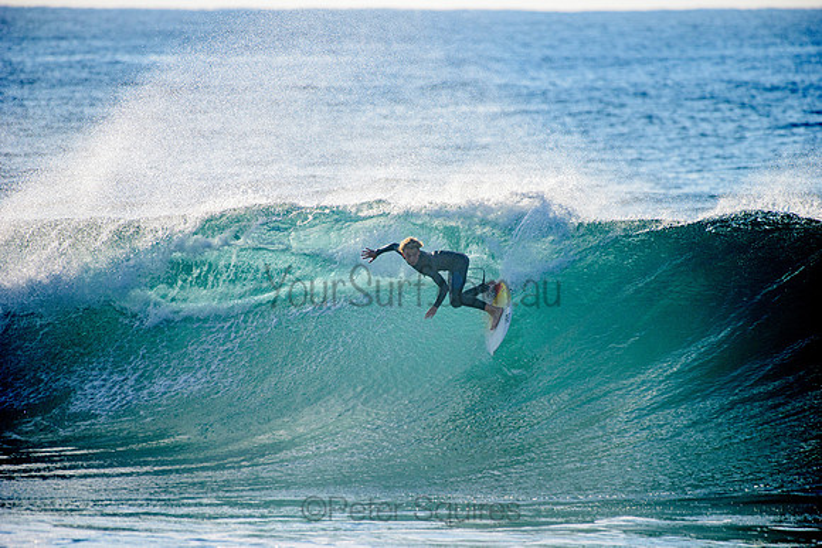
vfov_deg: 2.8
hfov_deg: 4.1
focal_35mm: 500
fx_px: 11419
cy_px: 274
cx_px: 411
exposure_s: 1/2000
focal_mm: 500
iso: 180
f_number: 5.6
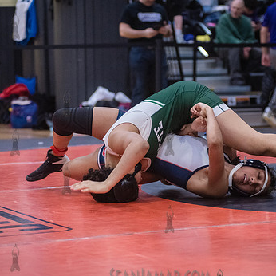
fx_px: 1028
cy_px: 142
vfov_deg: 15.3
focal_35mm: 114
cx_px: 169
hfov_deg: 15.3
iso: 8000
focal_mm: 80
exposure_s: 1/500
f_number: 3.2
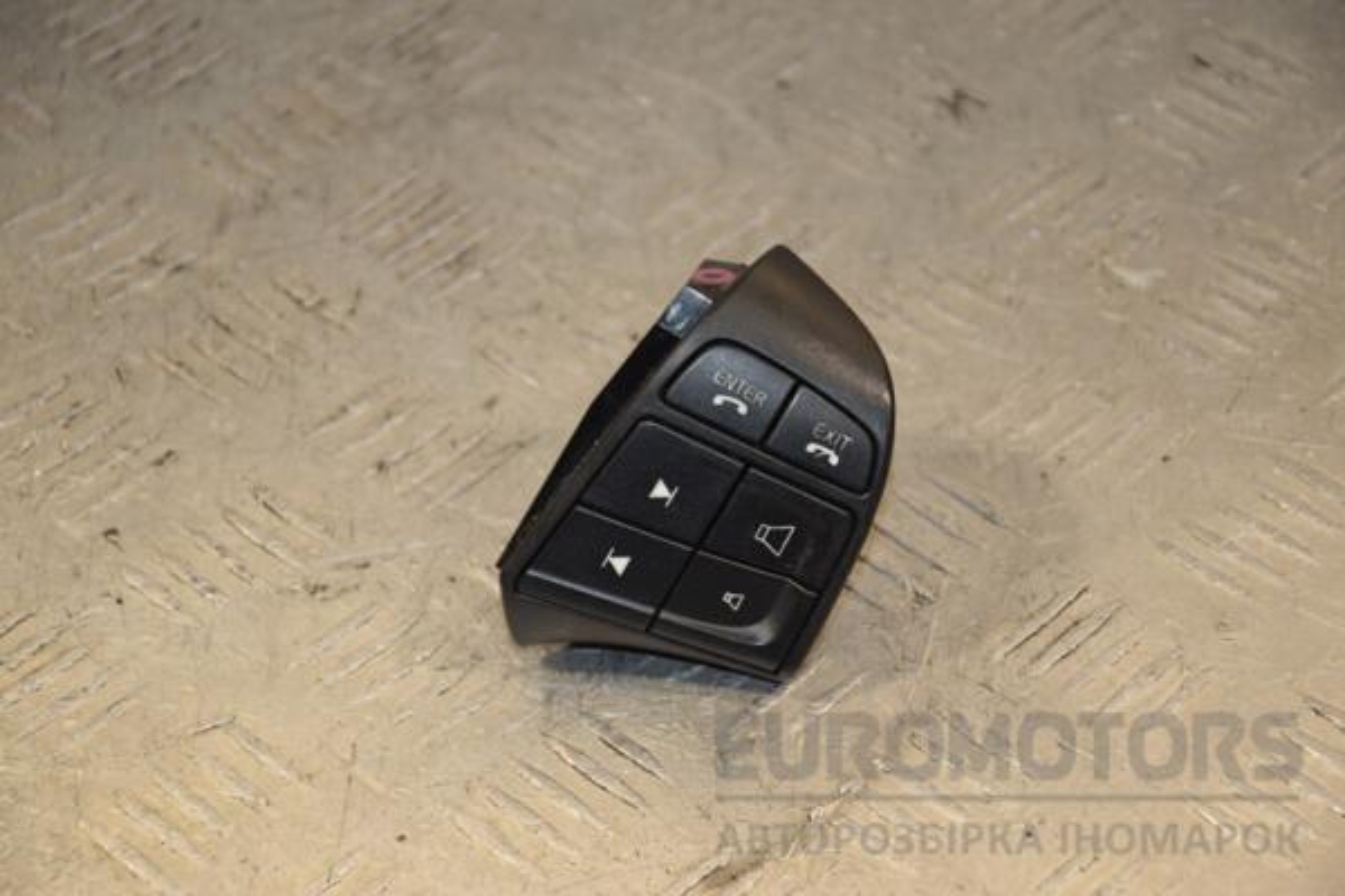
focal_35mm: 135
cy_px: 448
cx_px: 672
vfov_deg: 10.2
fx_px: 5043
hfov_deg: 15.2
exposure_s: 1/200
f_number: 6.3
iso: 800
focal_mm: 90
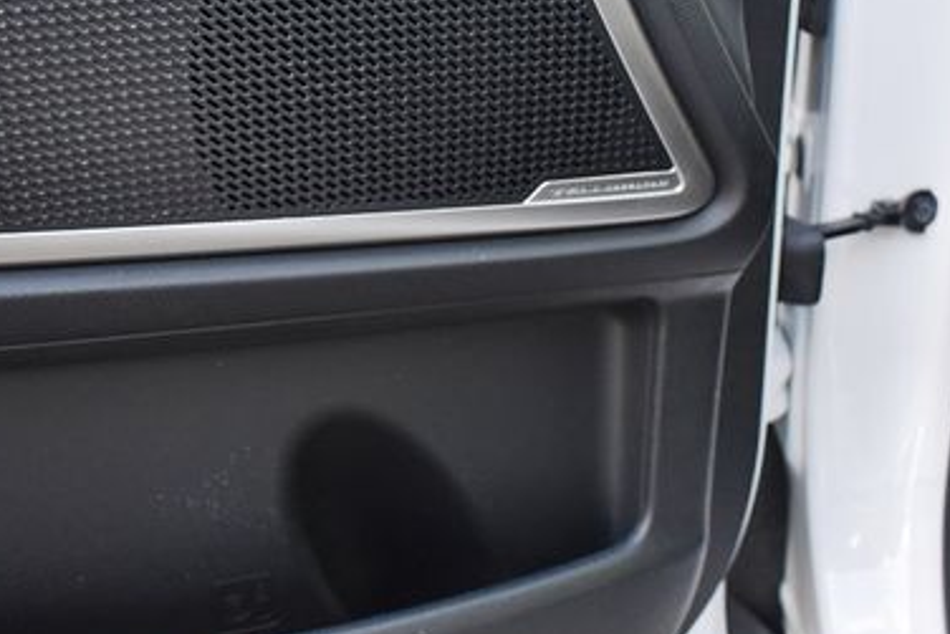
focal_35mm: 46
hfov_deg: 42.6
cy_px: 239
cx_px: 412
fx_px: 1214
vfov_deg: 29.2
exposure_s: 1/160
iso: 800
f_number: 3.5
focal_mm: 18
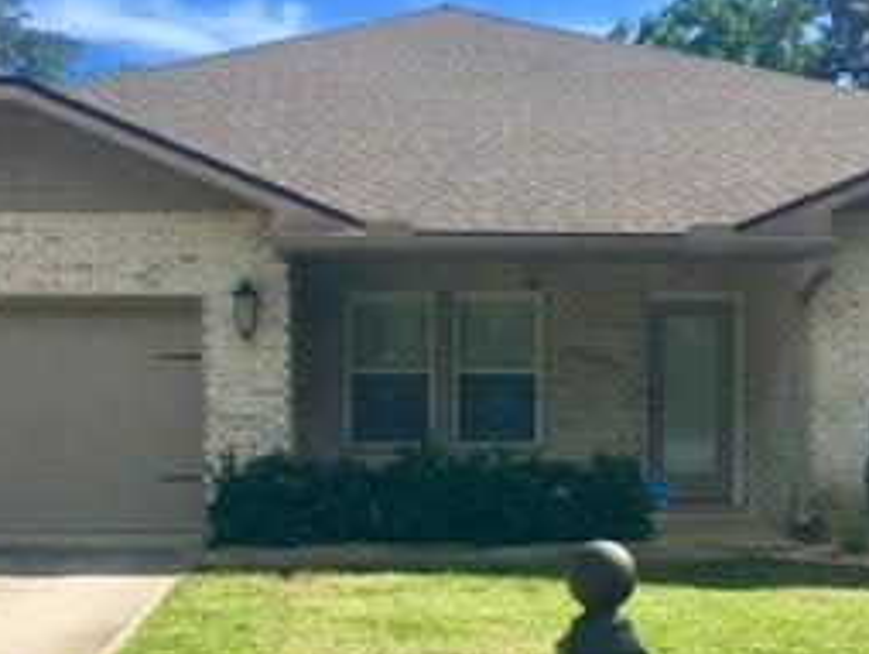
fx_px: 1834
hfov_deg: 26.7
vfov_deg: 20.1
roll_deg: -0.2
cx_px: 448
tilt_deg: -1.7
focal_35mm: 73
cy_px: 483
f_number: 2.2
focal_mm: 4.15
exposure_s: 1/1832
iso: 25
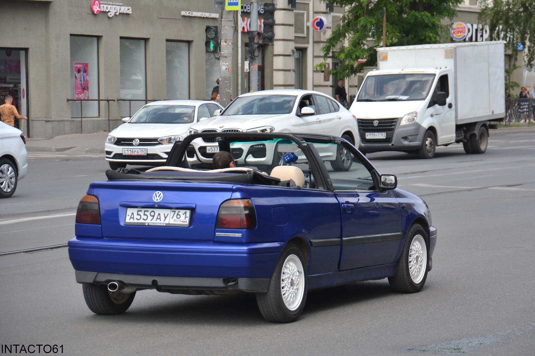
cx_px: 268
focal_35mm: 135
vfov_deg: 10.1
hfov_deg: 15.2
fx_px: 2005
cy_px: 178
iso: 400
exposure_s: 1/1250
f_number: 5.3
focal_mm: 90
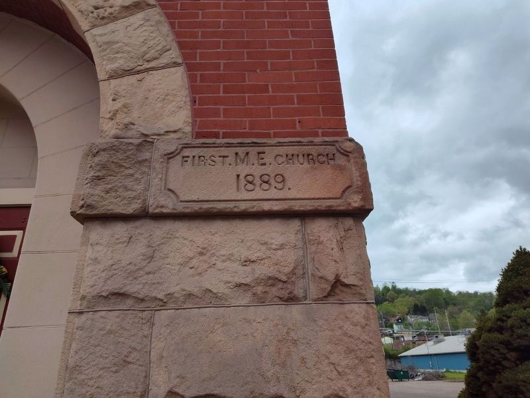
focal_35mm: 23
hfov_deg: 73.9
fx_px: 352
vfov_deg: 58.9
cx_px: 265
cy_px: 199
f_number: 1.8
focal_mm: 5.56
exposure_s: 1/1421
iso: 100
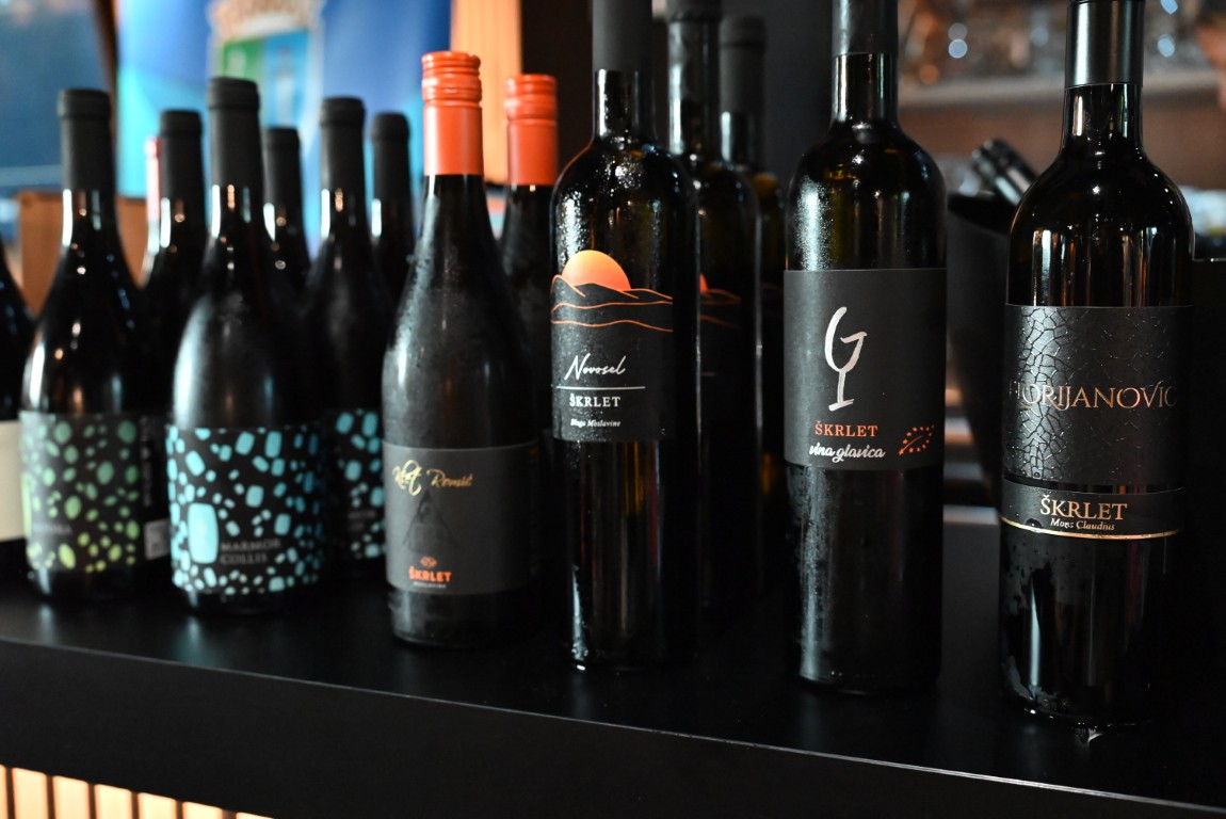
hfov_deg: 54.4
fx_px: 1192
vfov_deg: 37.9
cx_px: 613
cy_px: 410
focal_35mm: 35
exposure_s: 1/200
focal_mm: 35
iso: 12800
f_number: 4
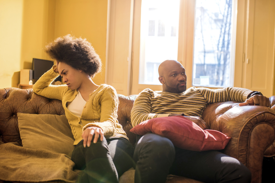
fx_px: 267
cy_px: 92
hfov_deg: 54.4
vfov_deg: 37.9
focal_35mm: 35
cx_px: 138
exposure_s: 1/60
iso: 125
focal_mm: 35
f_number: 2.5
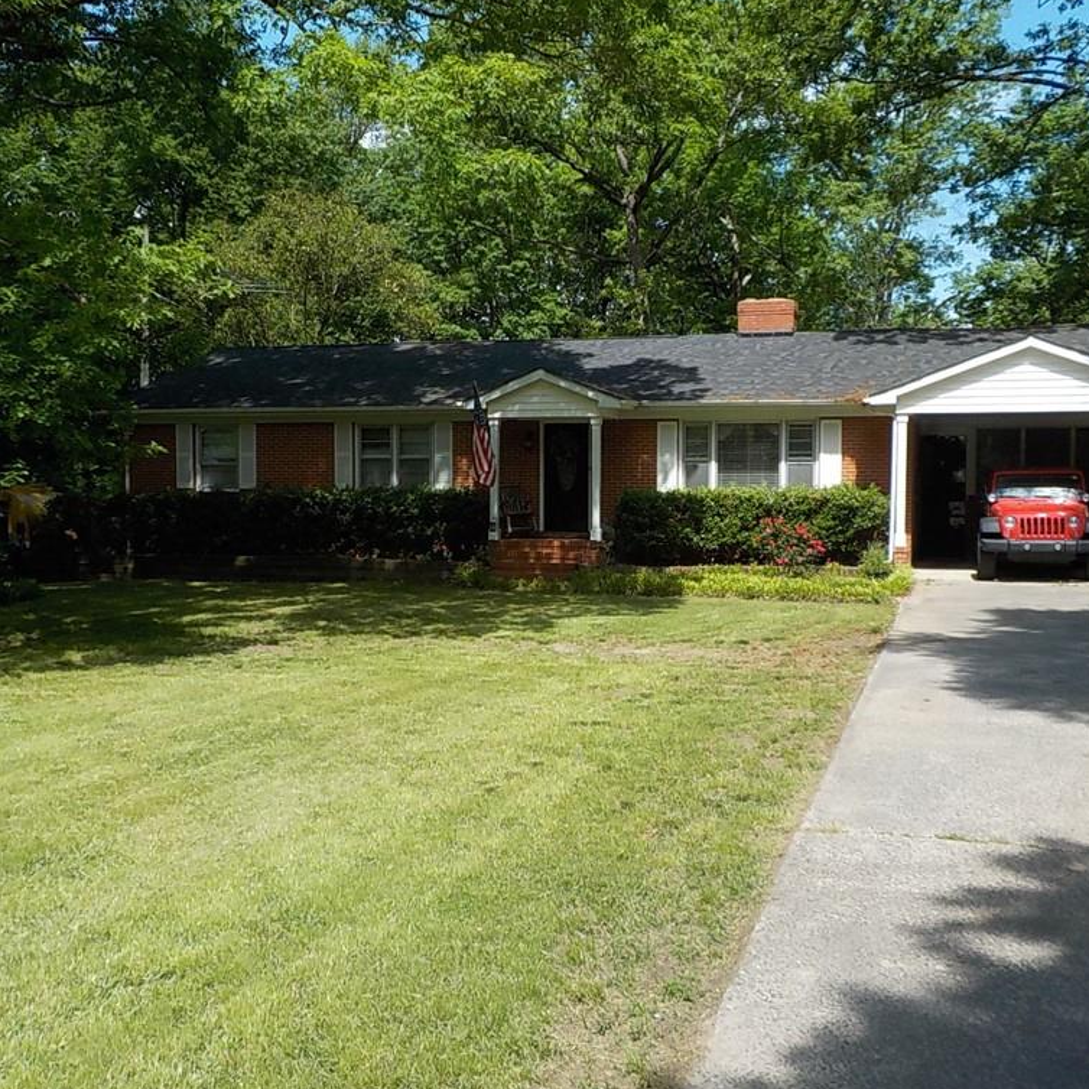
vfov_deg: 46.0
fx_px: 1281
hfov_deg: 46.0
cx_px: 576
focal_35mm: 36
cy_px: 540
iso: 125
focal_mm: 4.1
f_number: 3.3
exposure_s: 1/1000
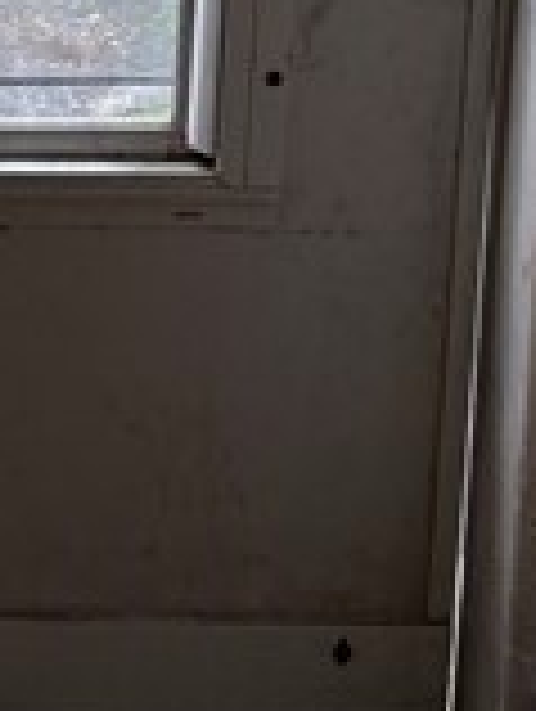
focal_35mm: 168
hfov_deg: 8.5
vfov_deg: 9.5
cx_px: -441
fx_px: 3459
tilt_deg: -13.4
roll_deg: +0.0
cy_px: -1354
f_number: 1.6
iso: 64
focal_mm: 5.96
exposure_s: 1/121
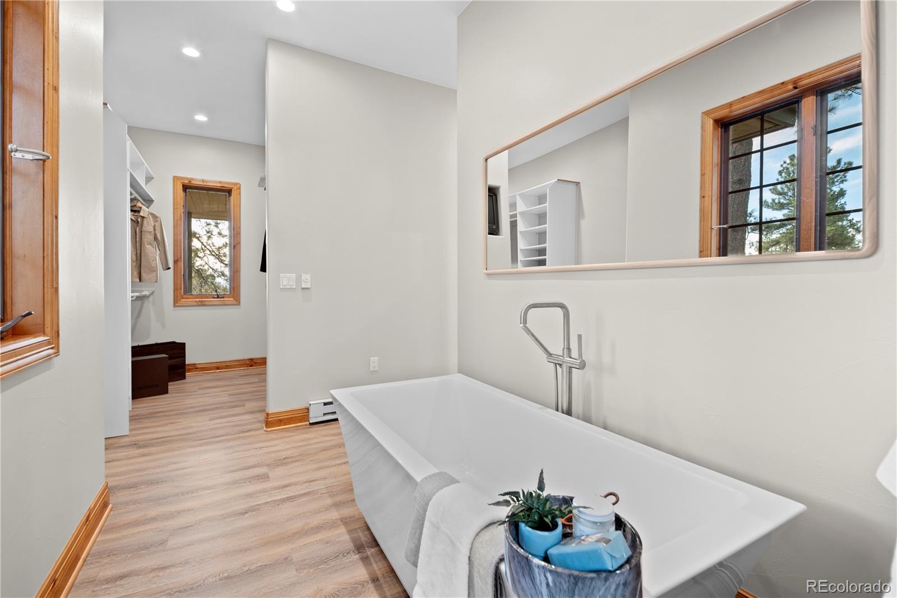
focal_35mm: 16
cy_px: 299
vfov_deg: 73.7
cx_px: 448
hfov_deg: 96.7
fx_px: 399
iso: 400
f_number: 7.1
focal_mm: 16
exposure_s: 1/2
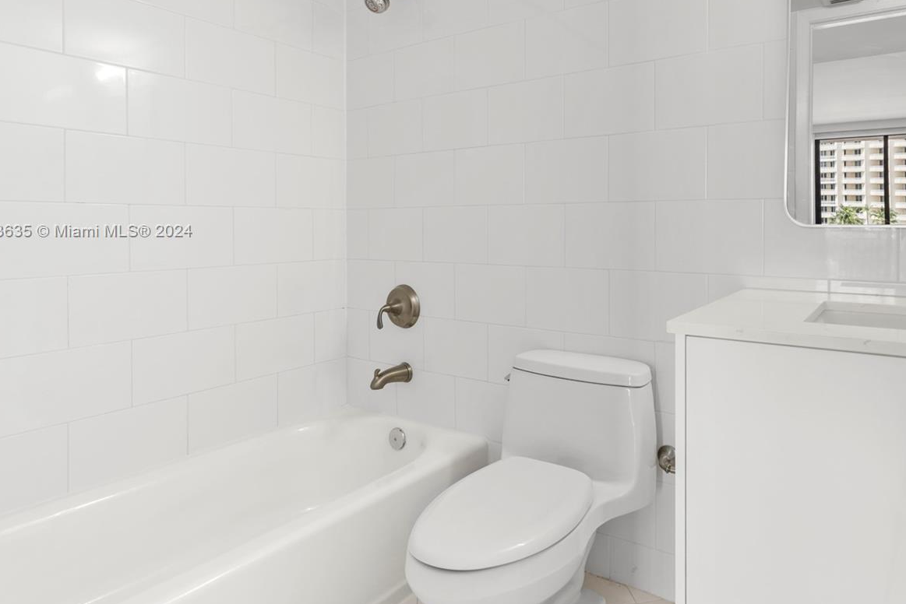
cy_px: 232
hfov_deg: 75.5
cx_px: 566
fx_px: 571
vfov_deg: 55.2
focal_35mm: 23
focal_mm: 16.5
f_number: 9
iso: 250
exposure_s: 1/2.5
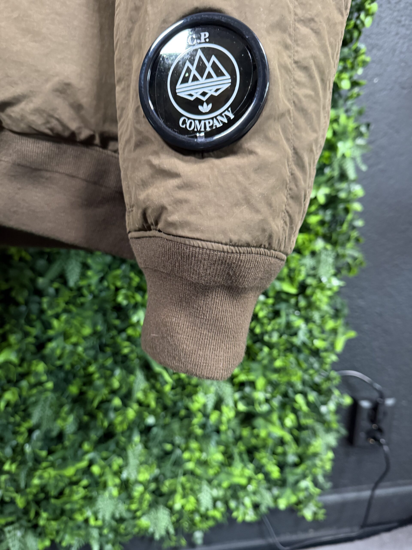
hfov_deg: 56.8
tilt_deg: -11.6
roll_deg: -1.4
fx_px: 381
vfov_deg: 71.6
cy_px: 275
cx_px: 206
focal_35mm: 24
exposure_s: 1/42
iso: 800
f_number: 1.78
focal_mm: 6.76
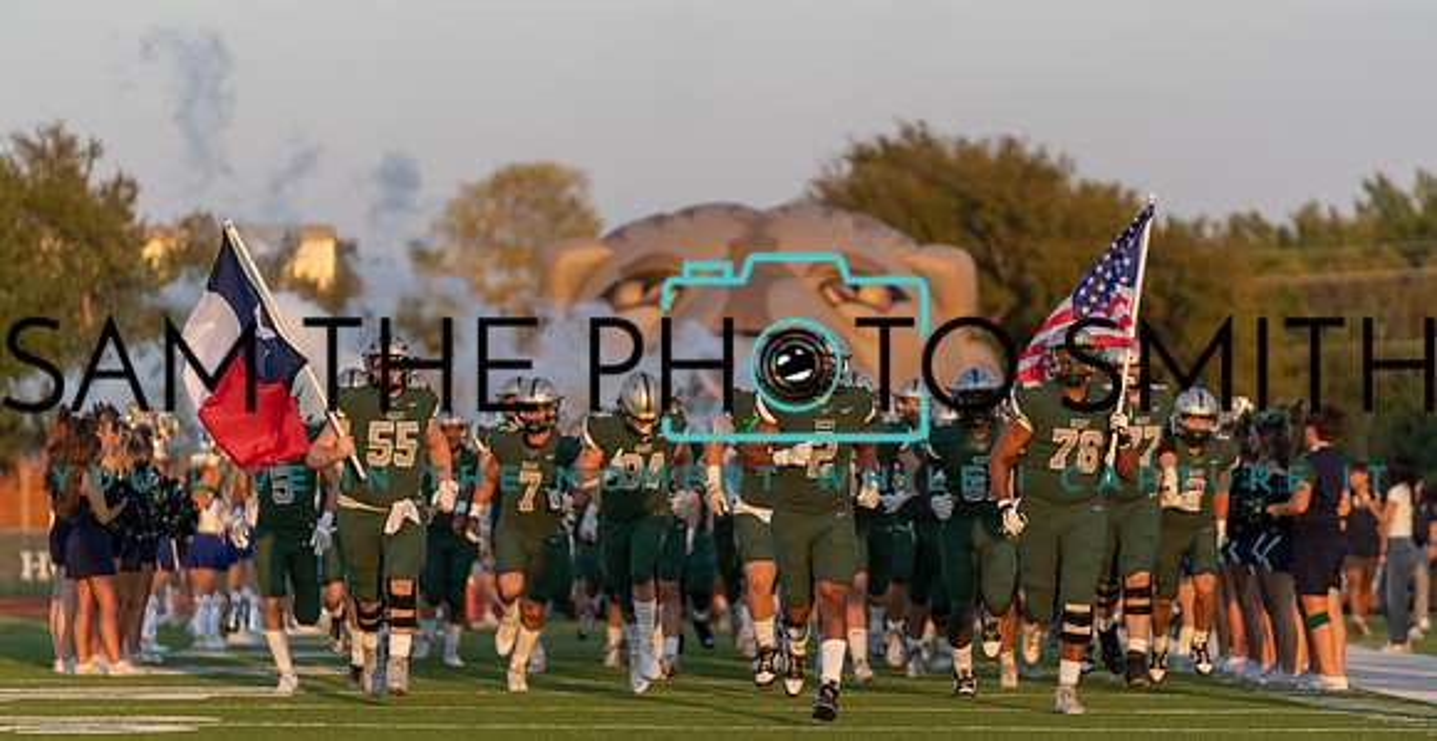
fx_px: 9128
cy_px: 510
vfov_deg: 4.6
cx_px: 689
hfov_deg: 9.0
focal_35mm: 244
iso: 320
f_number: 2.8
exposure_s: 1/1600
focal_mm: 200
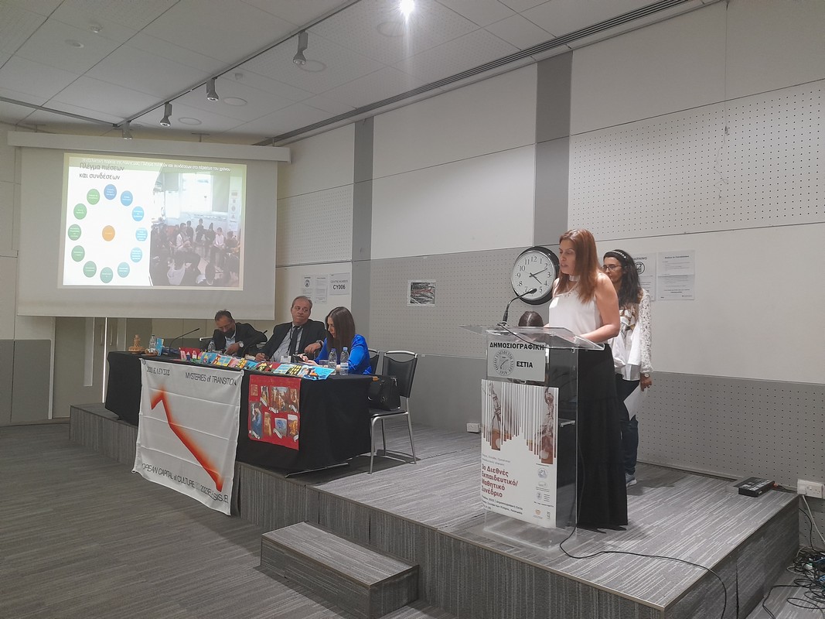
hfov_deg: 69.4
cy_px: 310
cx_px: 412
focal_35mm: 25
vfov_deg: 54.9
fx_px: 596
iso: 400
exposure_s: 1/33
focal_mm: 4.6
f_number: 2
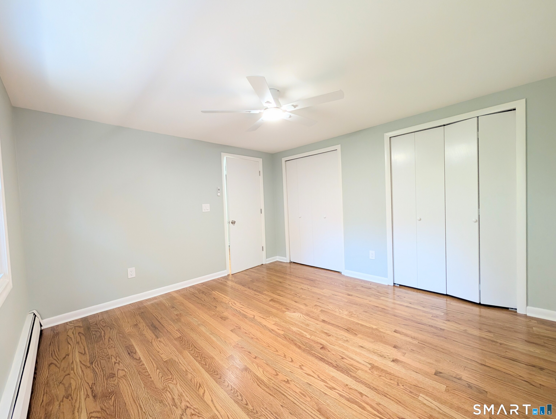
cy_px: 210
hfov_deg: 110.4
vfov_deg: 94.7
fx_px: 193
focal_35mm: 12
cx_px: 278
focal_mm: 2.02
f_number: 1.7
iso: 209
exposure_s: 1/54.6
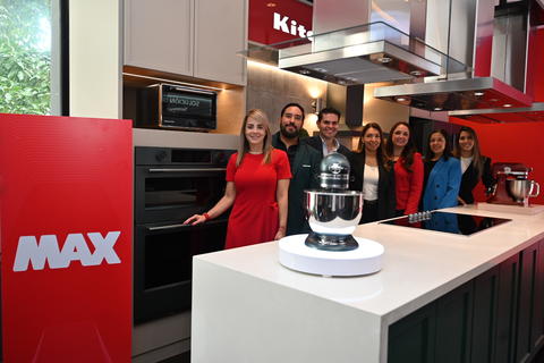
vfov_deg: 47.2
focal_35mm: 28
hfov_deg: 66.4
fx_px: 416
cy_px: 182
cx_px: 272
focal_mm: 27.5
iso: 400
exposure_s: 1/60
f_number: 4
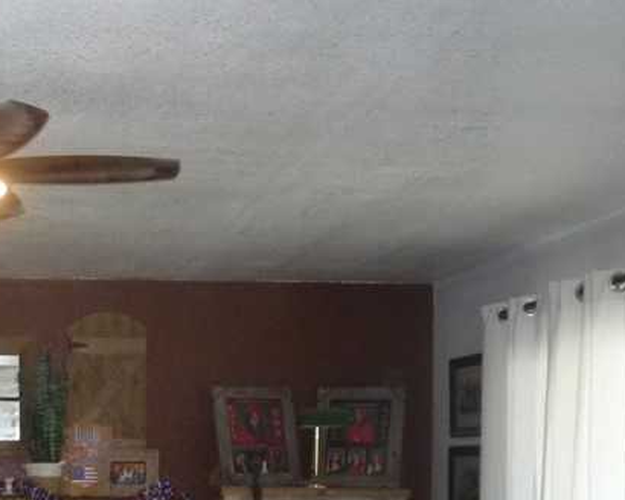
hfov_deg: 22.7
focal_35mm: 78
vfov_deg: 19.3
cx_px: -98
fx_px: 1443
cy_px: 439
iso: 250
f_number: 3.3
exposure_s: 1/30
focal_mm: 5.2
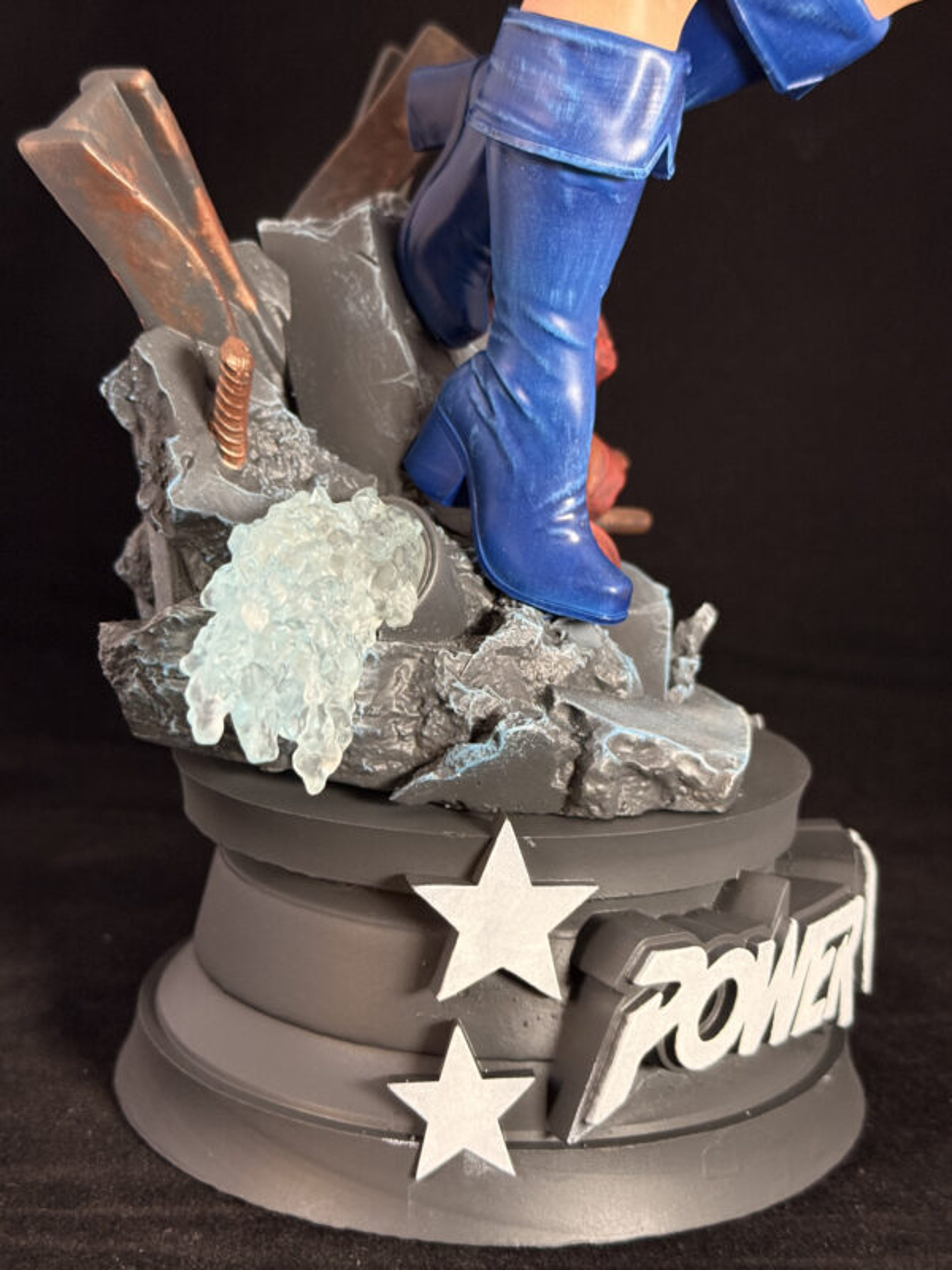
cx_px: 476
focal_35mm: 48
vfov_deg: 39.7
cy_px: 635
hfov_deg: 30.3
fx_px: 1760
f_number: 1.78
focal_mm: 6.76
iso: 320
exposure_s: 1/40
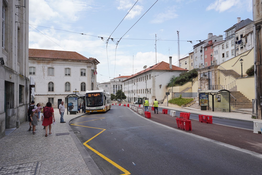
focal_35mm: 24
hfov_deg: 73.7
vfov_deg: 53.1
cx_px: 131
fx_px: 175
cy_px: 88
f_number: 13
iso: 100
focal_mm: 24
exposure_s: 1/100
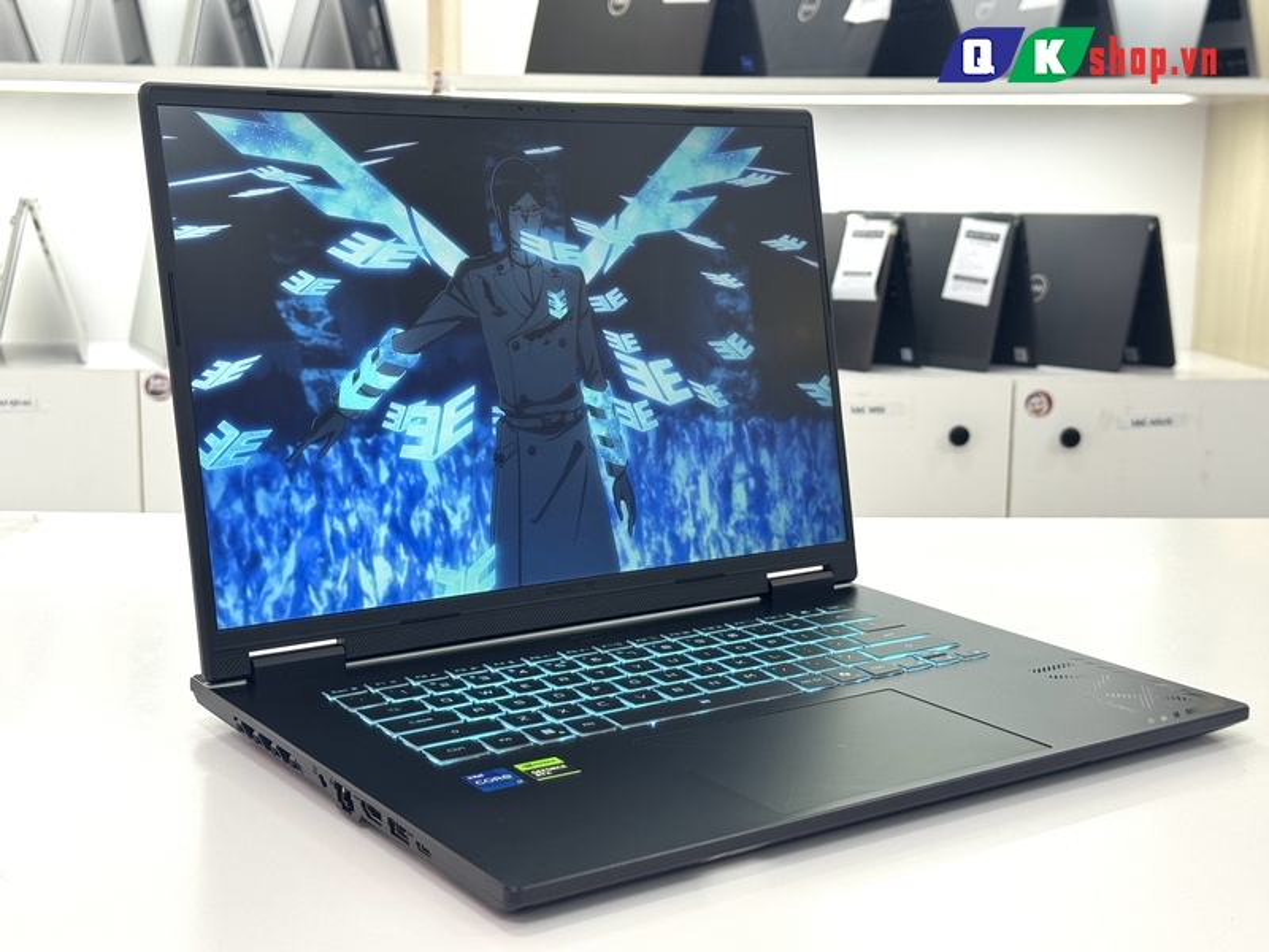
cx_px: 634
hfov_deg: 39.7
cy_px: 476
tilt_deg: -10.1
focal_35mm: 48
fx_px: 1760
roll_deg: +0.0
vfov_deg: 30.3
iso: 80
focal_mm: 6.76
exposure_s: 1/100
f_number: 1.78
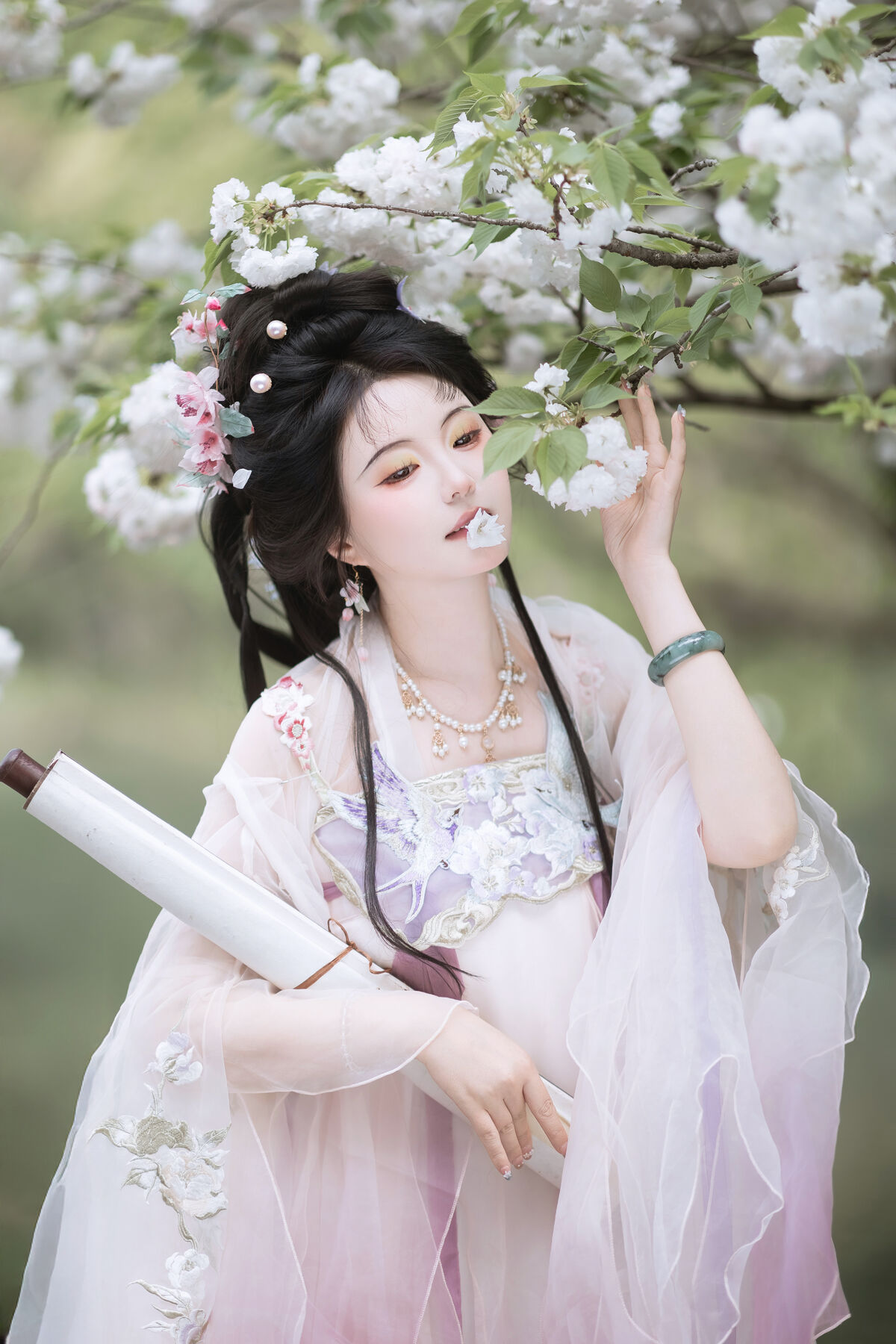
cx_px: 448
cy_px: 672
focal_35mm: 85
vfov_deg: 23.9
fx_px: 3173
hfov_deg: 16.1
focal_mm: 85
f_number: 1.4
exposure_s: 1/2000
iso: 100
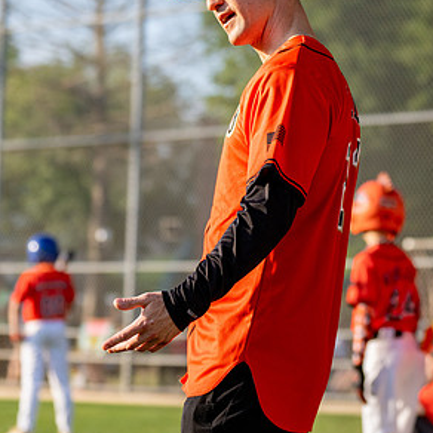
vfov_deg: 9.6
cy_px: 189
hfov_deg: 9.6
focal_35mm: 182
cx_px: 258
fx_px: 2576
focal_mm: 79
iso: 400
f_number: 2.8
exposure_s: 1/2500
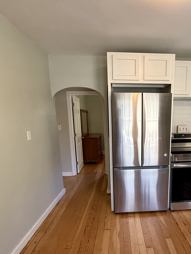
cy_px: 151
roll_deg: +0.4
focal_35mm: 23
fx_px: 169
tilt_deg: -11.1
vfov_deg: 73.2
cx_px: 133
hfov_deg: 57.1
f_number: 2.2
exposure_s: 1/120
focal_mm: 2.22
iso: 250
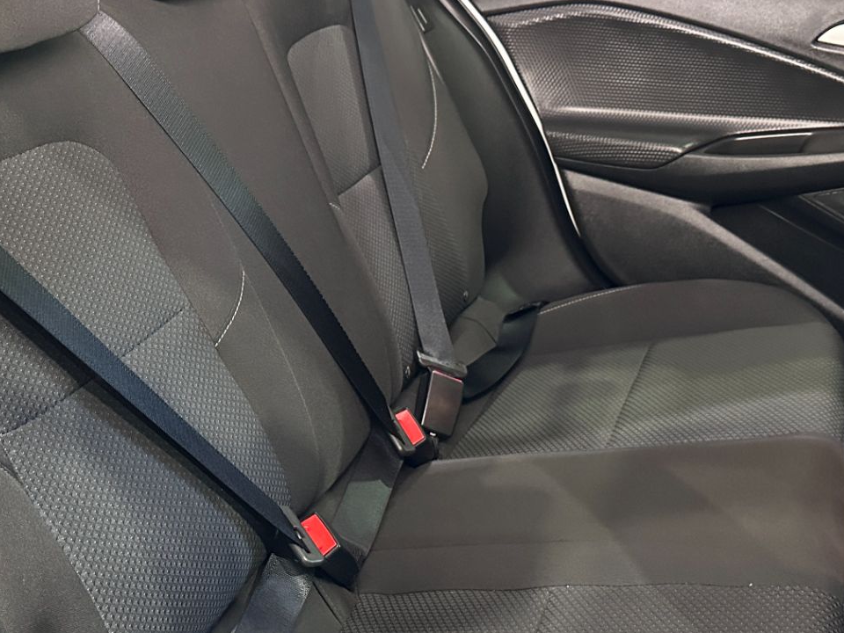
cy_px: 434
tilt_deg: -26.5
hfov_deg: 39.3
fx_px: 1170
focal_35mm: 48
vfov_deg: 30.0
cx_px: 305
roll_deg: +2.4
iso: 800
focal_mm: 6.86
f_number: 1.78
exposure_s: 1/40
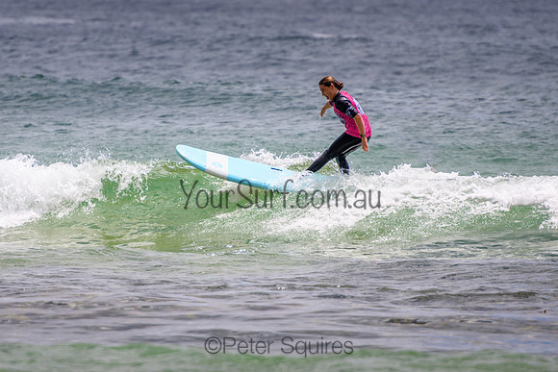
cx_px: 199
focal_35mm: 550
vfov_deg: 2.5
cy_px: 199
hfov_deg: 3.7
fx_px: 8525
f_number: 5.6
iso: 200
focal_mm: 400
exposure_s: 1/2000
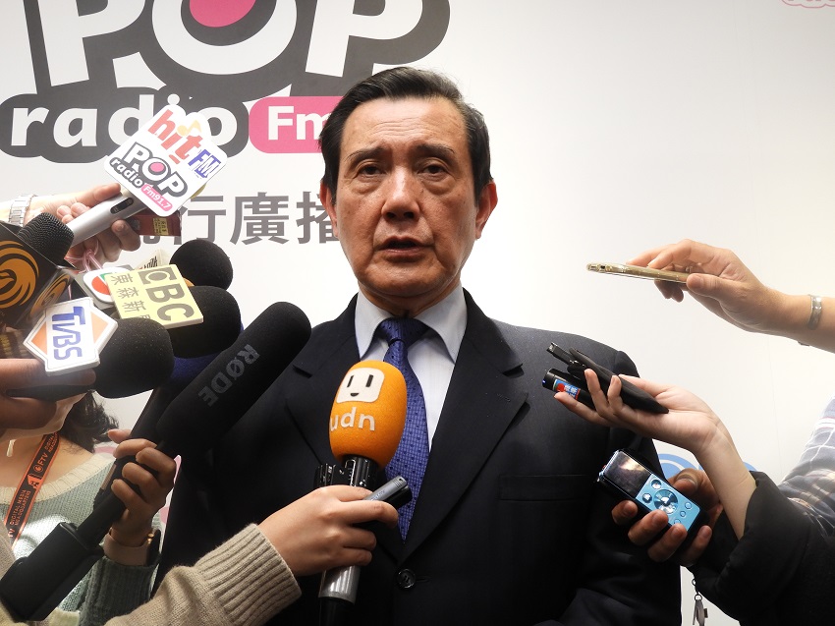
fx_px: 1326
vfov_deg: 26.5
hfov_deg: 34.9
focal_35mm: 55
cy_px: 313
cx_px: 418
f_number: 4
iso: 250
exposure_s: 1/30
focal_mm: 9.9
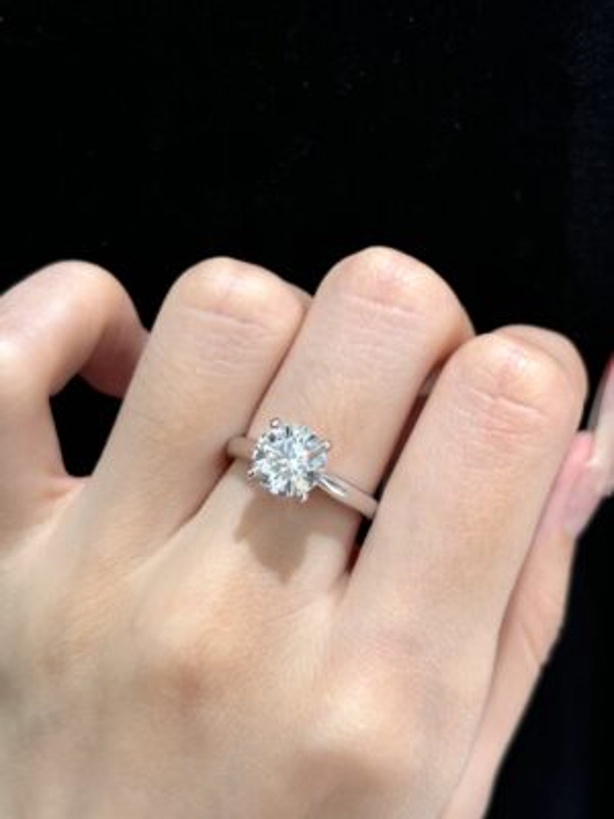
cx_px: 307
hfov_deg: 28.0
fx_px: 1230
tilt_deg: -31.8
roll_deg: +0.9
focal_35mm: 52
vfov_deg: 36.8
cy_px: 410
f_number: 1.6
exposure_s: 1/121
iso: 25
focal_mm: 5.96
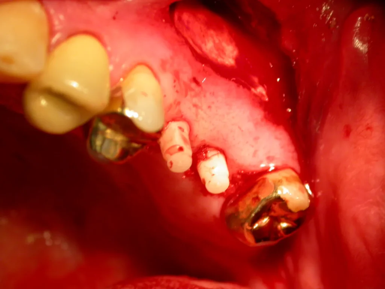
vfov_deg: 10.2
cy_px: 144
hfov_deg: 13.5
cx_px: 192
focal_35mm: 146
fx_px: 1624
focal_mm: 30.2
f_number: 4.9
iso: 100
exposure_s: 1/37.9
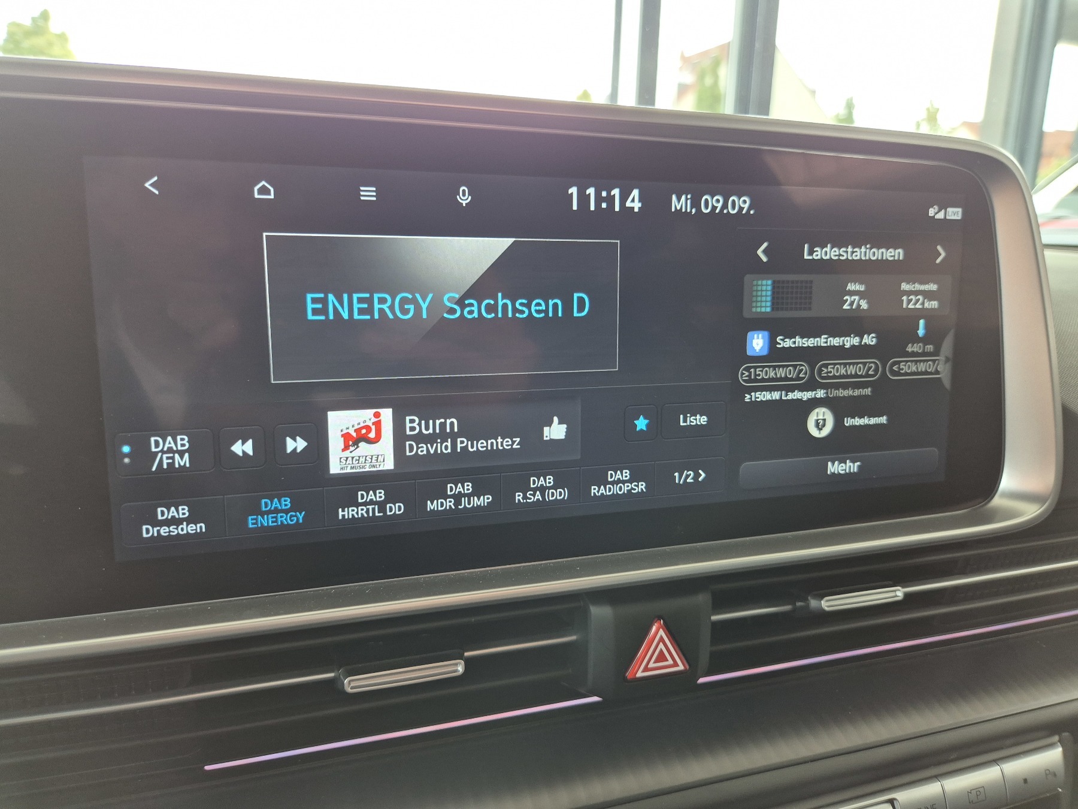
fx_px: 716
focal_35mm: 23
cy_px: 404
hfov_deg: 73.9
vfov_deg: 58.9
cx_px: 539
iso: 200
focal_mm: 5.4
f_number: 1.8
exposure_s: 1/180
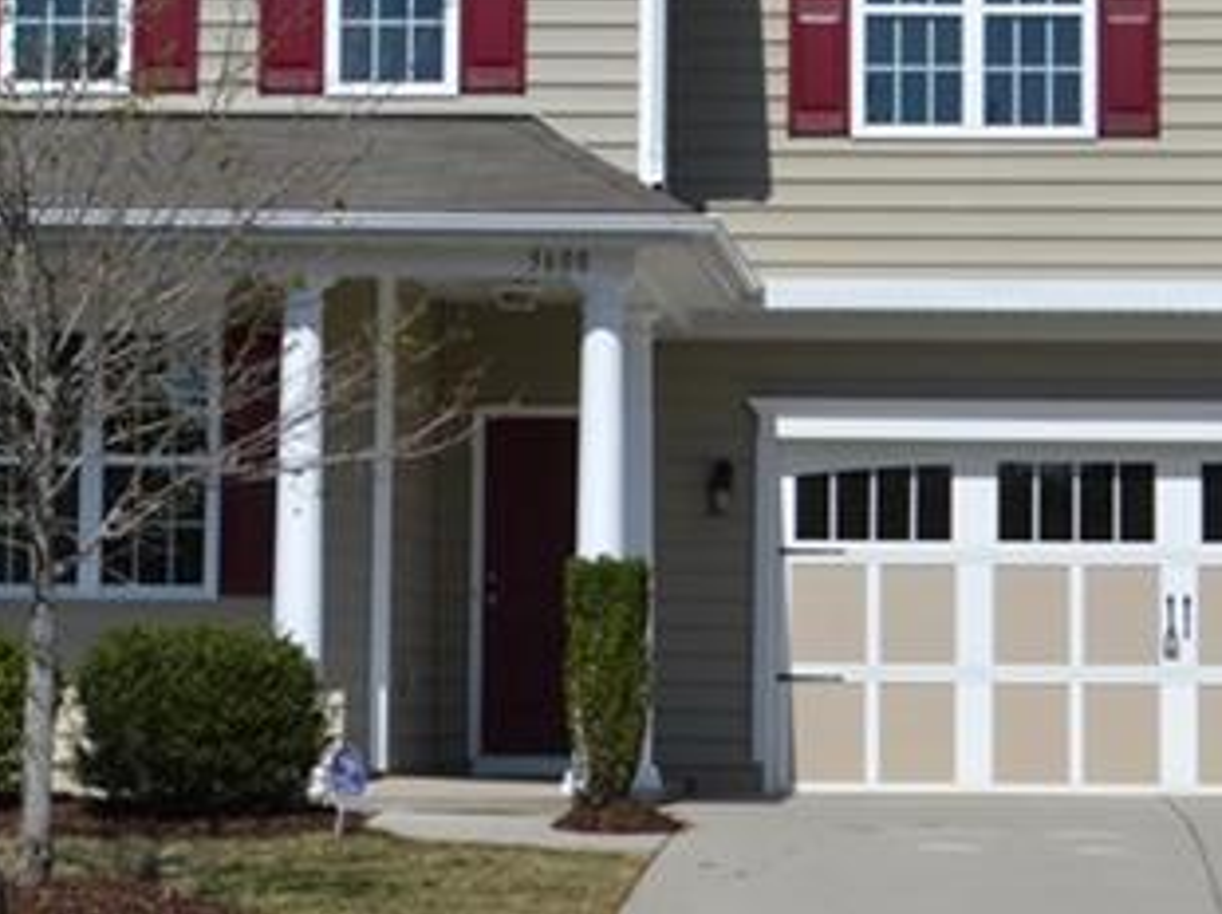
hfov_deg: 15.9
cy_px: 118
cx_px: 729
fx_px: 4374
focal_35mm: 124
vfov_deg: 11.9
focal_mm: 26
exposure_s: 1/320
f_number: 9
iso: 100
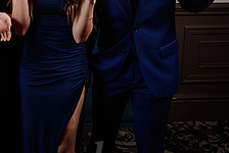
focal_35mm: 71
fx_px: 452
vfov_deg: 18.7
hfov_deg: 26.4
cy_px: -1
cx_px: -18
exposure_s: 1/125
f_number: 5
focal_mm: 24
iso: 500
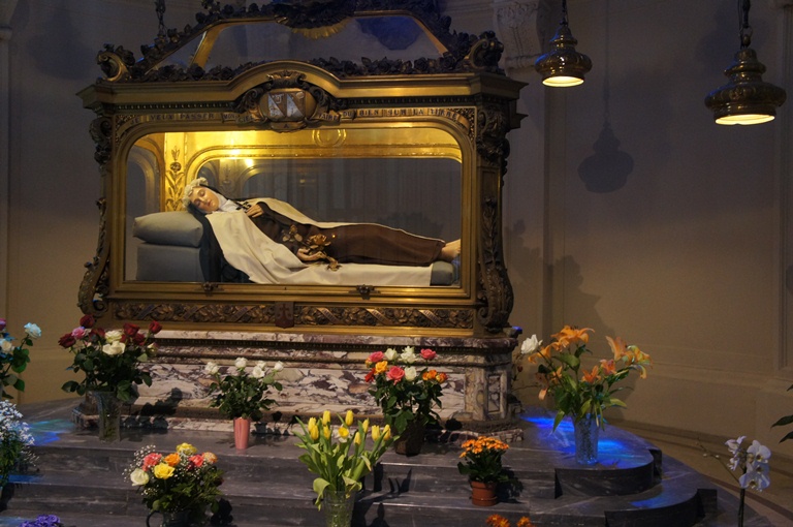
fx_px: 792
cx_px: 396
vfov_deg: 36.8
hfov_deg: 53.2
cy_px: 264
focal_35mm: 36
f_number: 4
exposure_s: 1/50
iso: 1600
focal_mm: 24
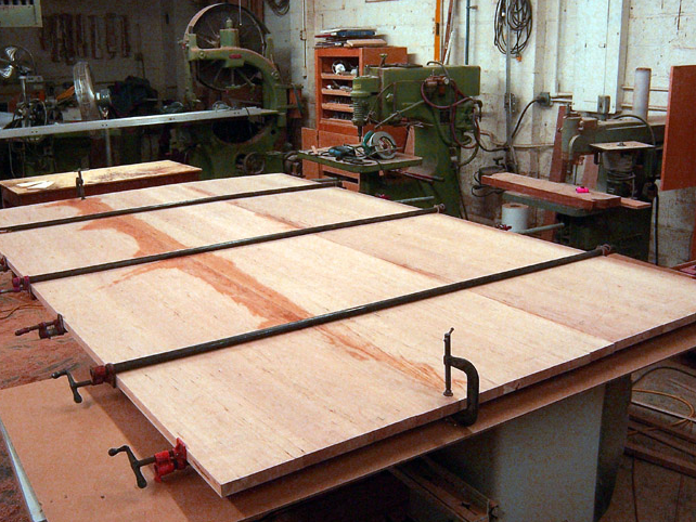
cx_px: 315
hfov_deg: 50.1
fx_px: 744
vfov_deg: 38.7
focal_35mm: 37
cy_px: 247
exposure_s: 1/30
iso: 140
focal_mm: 5.5
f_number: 3.4
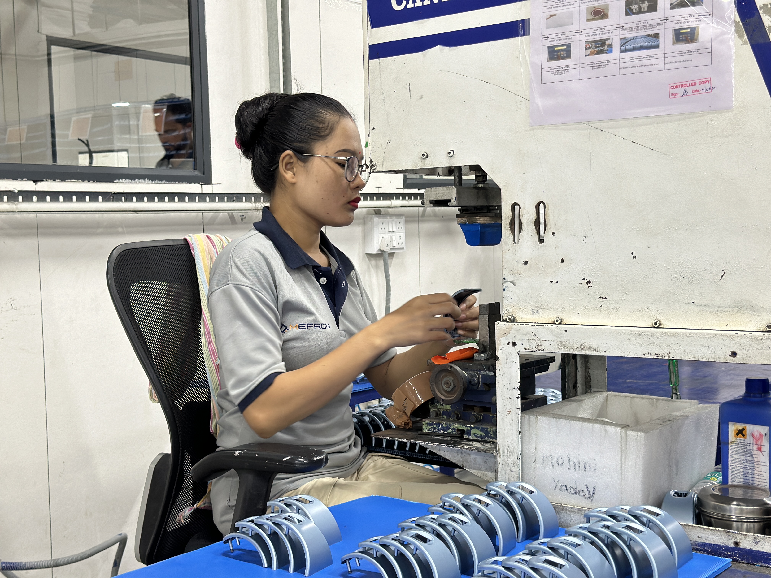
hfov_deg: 39.7
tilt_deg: -4.2
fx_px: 1069
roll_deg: +0.9
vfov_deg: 30.3
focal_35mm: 48
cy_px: 289
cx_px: 386
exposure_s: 1/50
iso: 200
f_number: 1.78
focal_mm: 6.86
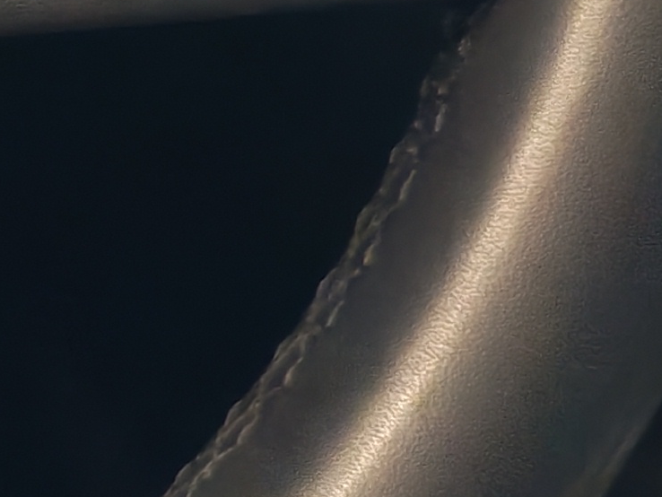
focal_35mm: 172
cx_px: -812
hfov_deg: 10.3
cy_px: -372
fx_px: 3290
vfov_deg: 8.3
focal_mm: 6.12
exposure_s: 1/50
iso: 1600
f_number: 1.9
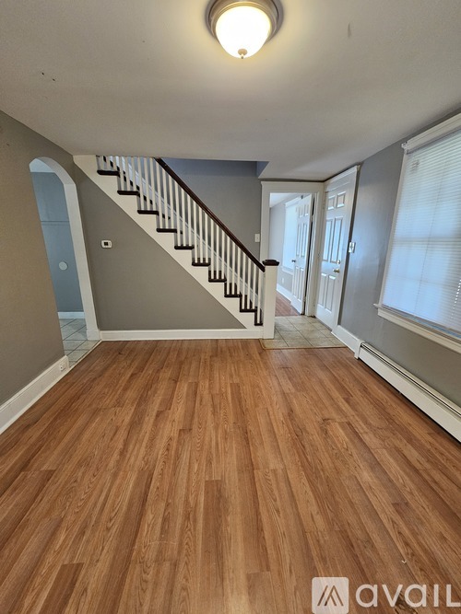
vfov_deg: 106.2
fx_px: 231
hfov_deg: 89.9
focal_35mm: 13
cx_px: 230
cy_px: 307
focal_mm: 2.2
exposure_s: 1/40
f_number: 2.2
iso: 320
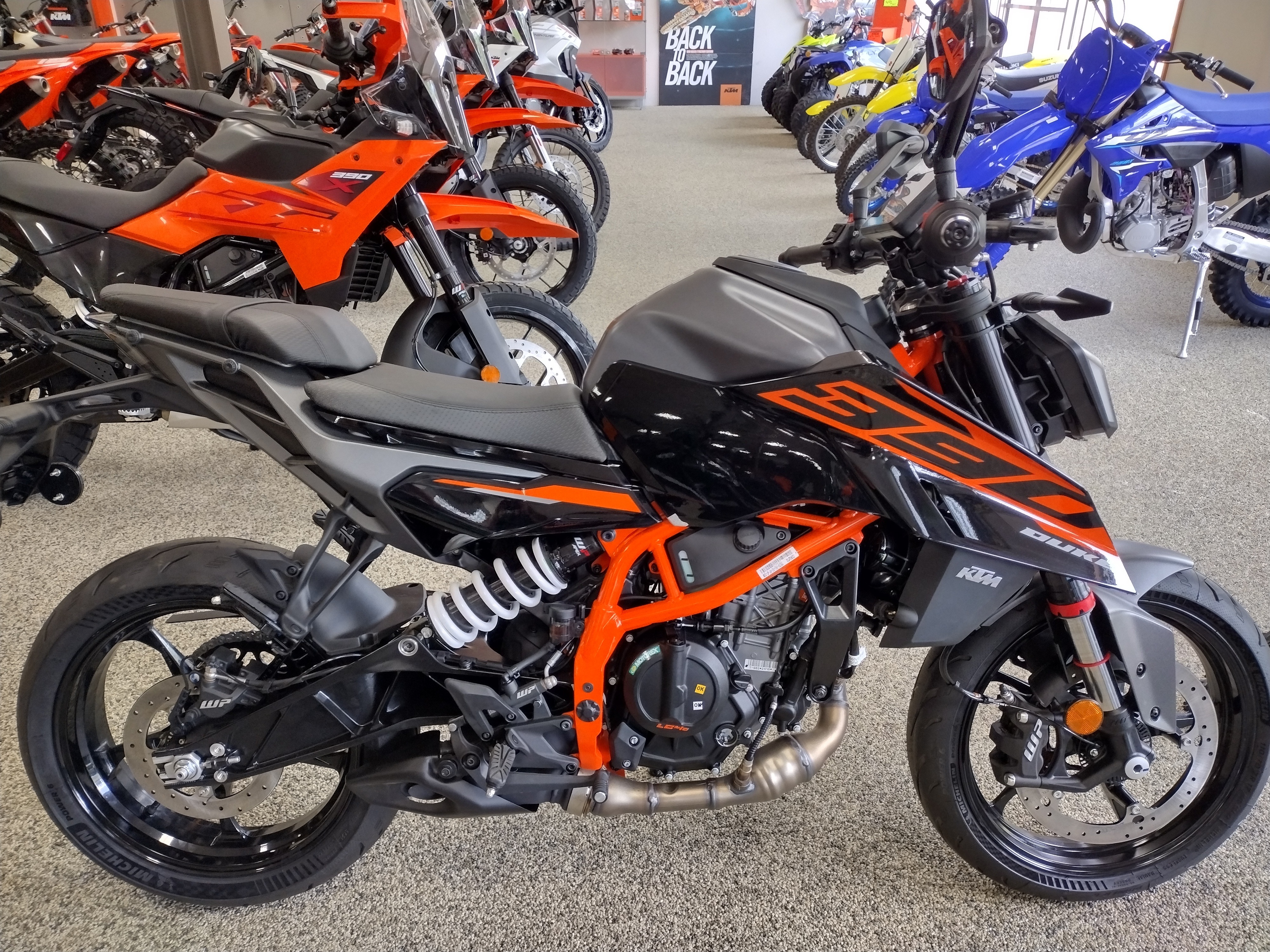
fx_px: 991
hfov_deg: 65.3
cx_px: 635
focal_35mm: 27
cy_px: 476
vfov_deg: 51.4
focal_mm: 4.71
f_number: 1.7
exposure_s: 1/120
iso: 198
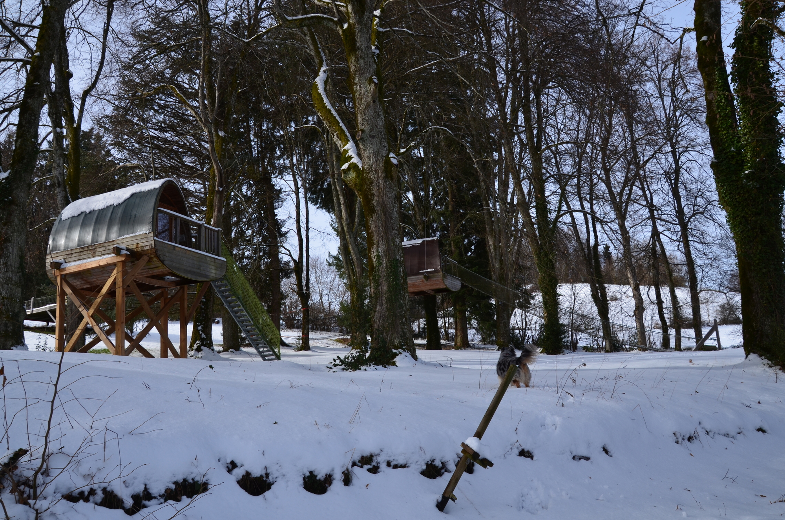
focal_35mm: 30
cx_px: 392
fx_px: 653
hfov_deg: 62.0
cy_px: 260
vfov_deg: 43.4
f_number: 8
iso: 140
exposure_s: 1/250
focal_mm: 20
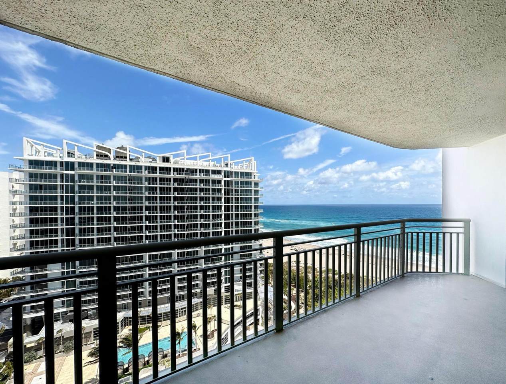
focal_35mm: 14
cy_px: 192
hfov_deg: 101.9
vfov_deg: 86.0
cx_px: 253
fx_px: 205
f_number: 2.2
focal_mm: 2.22
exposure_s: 1/2681
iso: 50
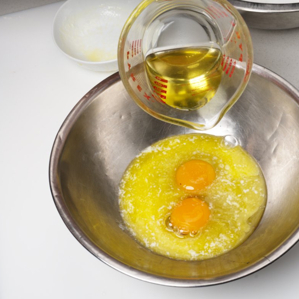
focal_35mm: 52
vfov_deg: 32.8
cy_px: 152
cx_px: 214
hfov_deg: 32.3
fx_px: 508
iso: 200
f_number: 11
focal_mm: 40
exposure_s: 1/160
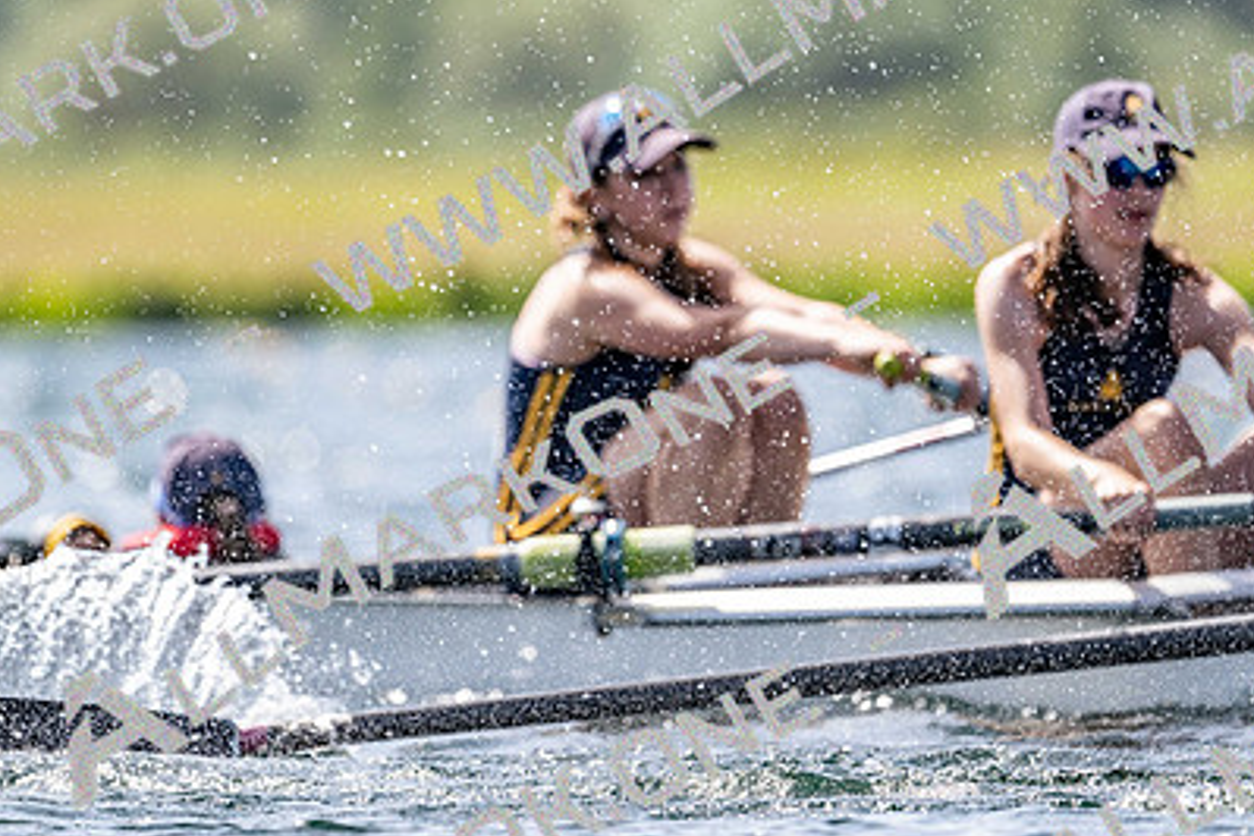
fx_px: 20237
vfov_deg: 2.4
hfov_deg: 3.5
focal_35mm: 581
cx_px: 701
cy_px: 322
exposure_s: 1/2500
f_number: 4.5
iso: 280
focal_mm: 400
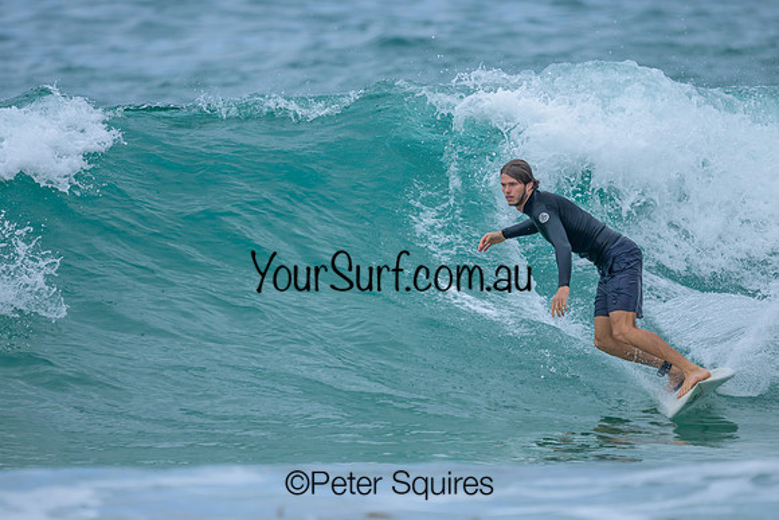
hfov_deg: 2.2
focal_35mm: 922
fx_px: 19959
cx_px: 394
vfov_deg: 1.5
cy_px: 220
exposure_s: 1/2000
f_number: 6.3
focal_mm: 800
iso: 500
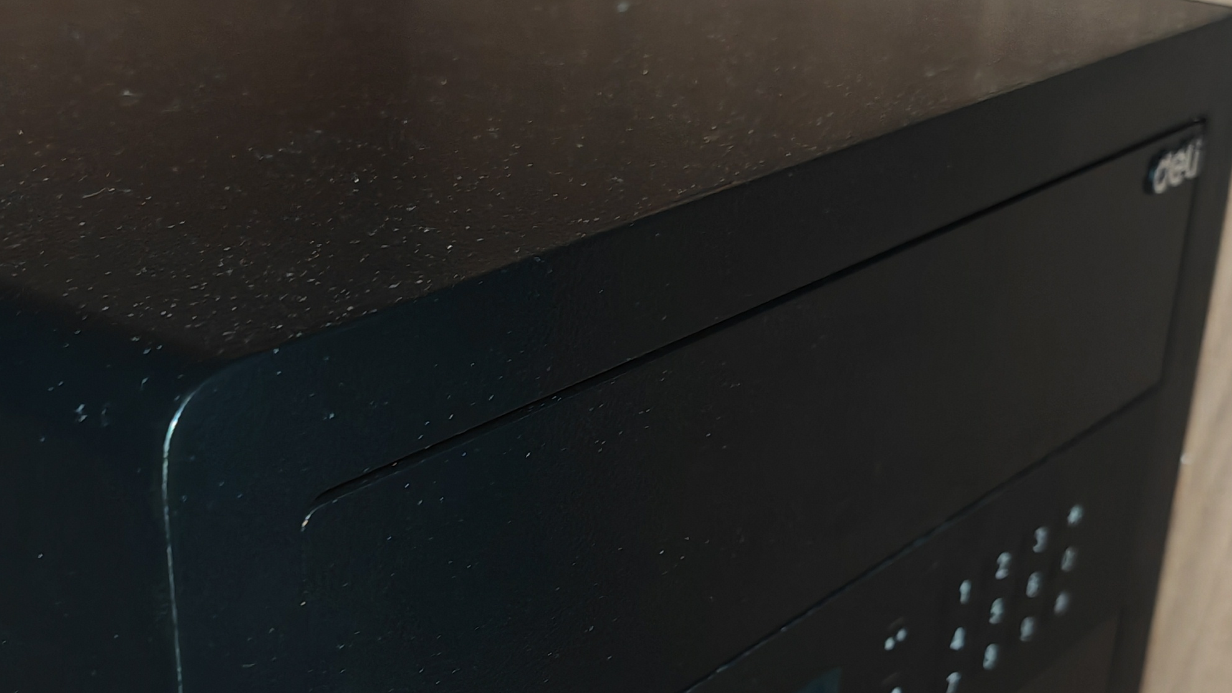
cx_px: 628
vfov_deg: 19.8
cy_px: 575
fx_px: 1960
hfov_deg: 34.9
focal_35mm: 60
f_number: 1.6
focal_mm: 7.62
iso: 1250
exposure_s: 1/33
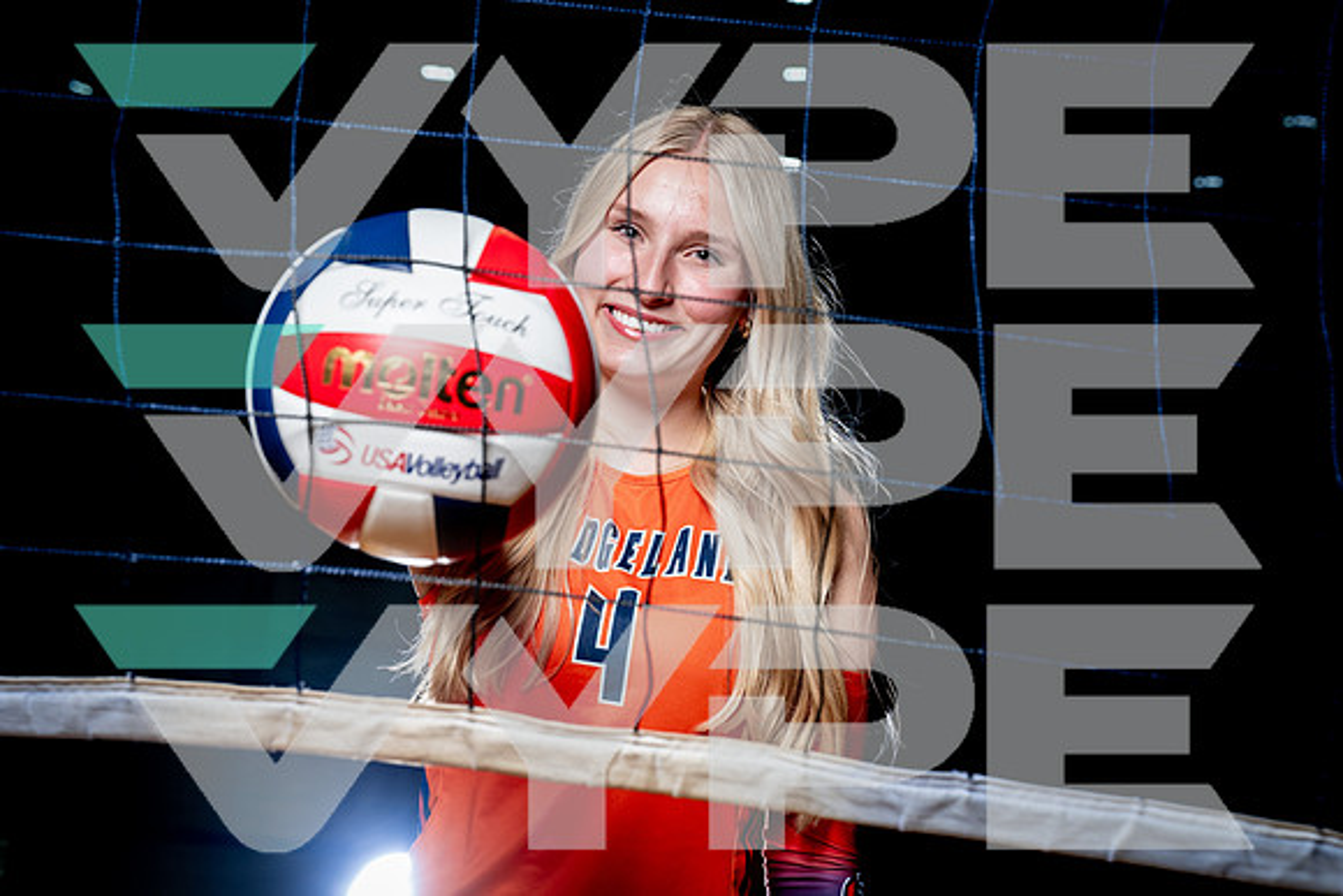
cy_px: 448
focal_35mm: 73
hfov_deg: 27.6
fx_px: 2734
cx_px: 672
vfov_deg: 18.6
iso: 400
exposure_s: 1/250
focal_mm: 70
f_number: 6.3
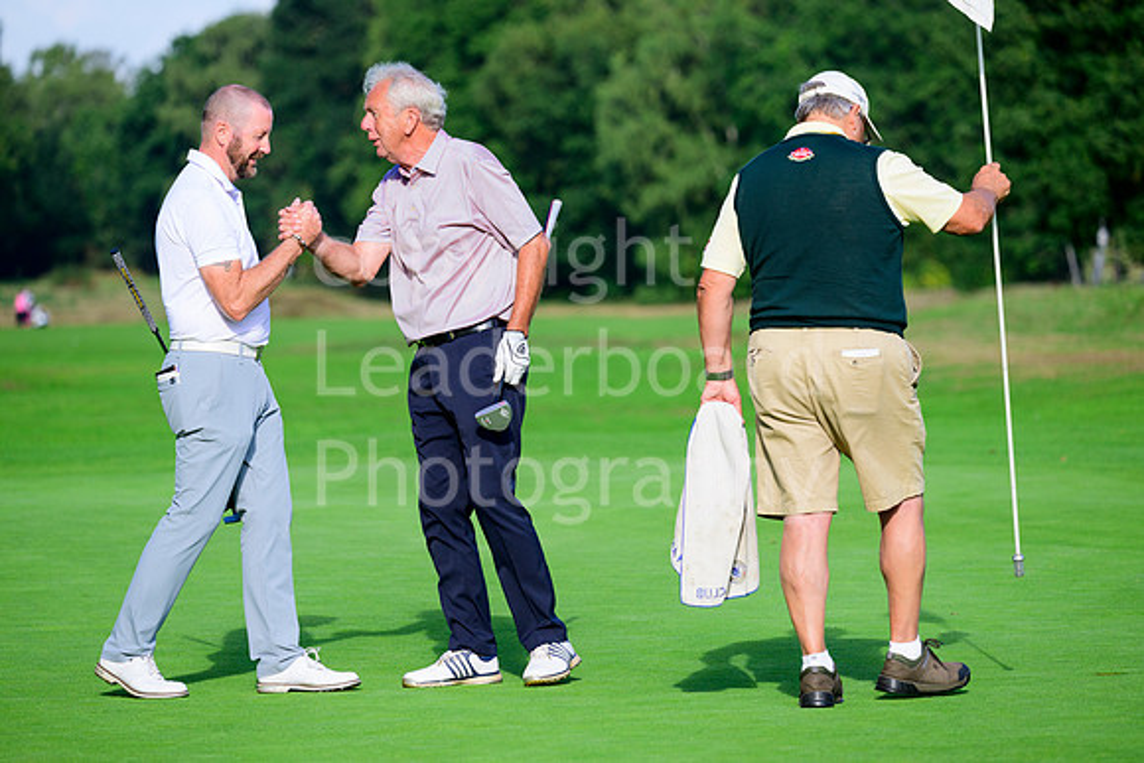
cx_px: 572
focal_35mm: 220
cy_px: 382
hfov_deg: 9.4
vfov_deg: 6.2
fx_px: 6992
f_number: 5.6
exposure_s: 1/1600
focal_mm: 220
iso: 640
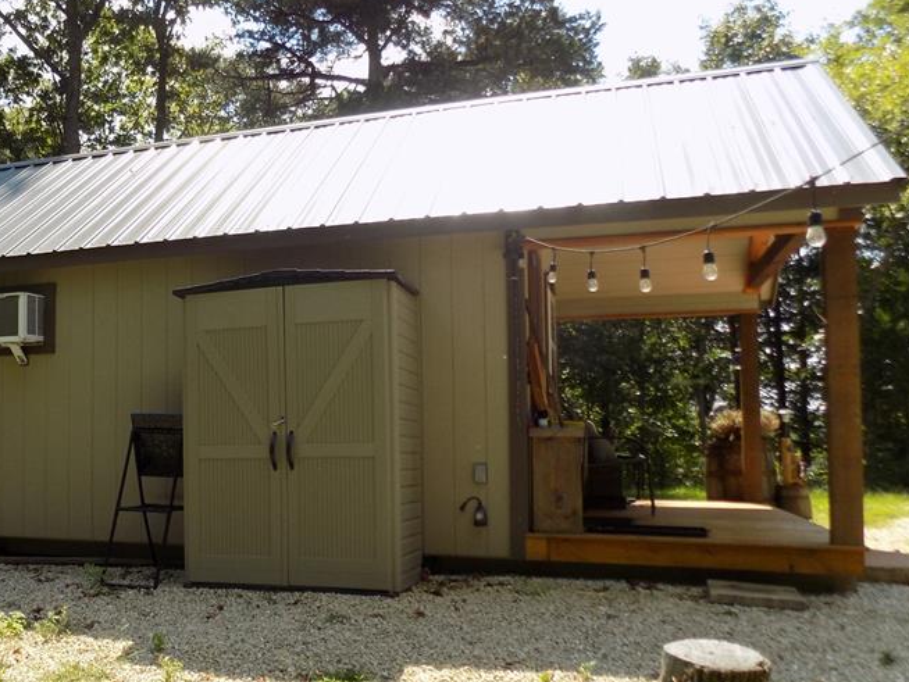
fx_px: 946
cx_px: 206
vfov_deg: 39.5
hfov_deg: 48.9
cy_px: 403
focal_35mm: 36
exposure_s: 1/500
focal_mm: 4
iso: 80
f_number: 3.1
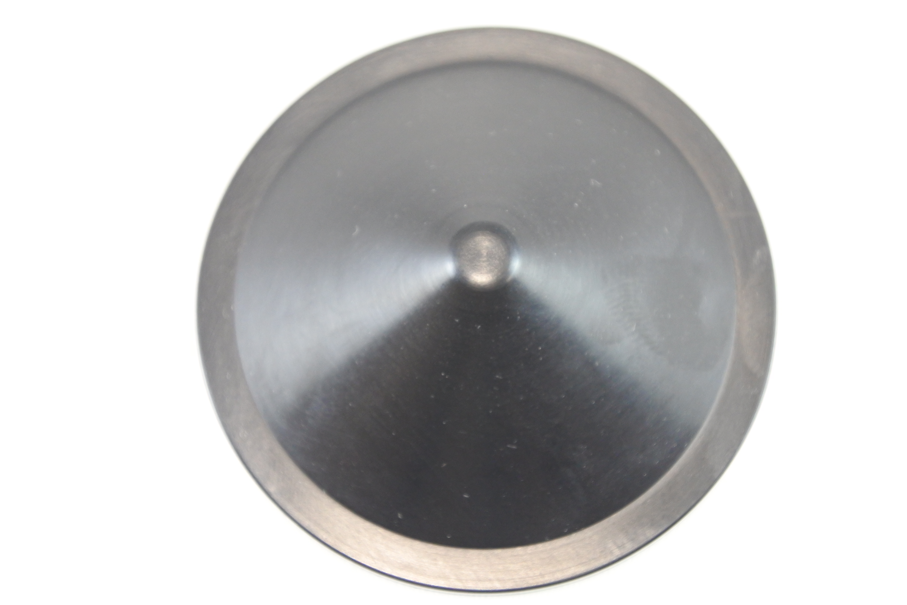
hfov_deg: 27.0
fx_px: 1889
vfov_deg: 18.2
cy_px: 302
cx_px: 454
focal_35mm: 75
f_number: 5.6
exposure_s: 1/60
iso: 1250
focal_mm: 27.9
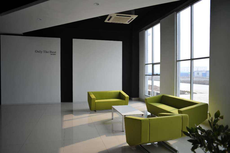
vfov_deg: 51.3
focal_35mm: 25
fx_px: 160
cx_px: 115
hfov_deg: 71.5
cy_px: 76
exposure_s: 1/320
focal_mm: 25
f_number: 2.8
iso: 200
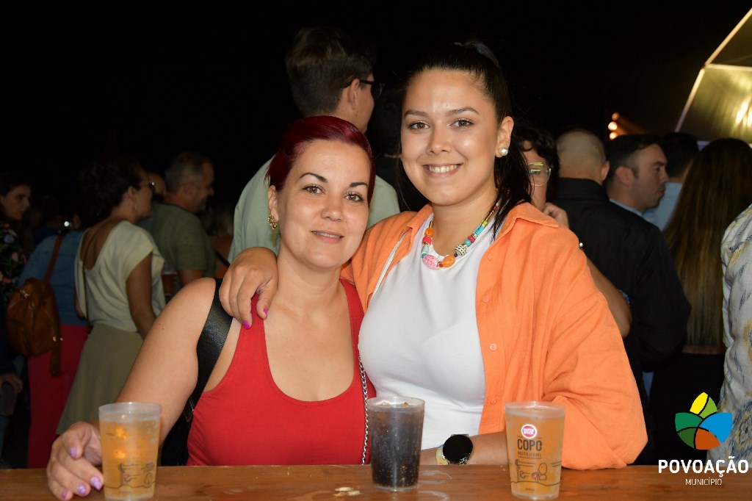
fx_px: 1002
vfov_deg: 28.1
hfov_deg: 41.1
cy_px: 250
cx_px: 376
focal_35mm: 48
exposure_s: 1/60
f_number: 4.2
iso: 1400
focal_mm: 32
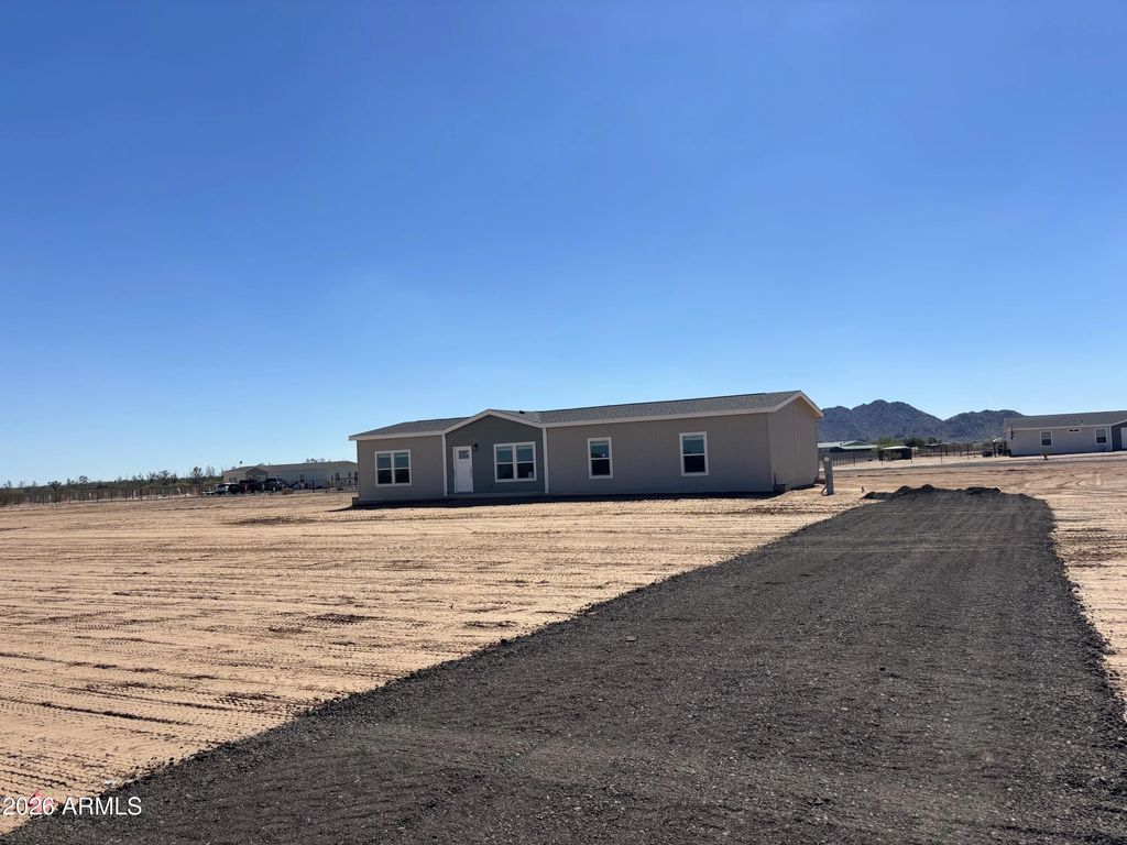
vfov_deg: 53.1
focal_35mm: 26
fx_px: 846
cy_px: 422
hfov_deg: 67.3
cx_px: 564
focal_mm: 5.96
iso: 50
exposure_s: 1/6329
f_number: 1.6
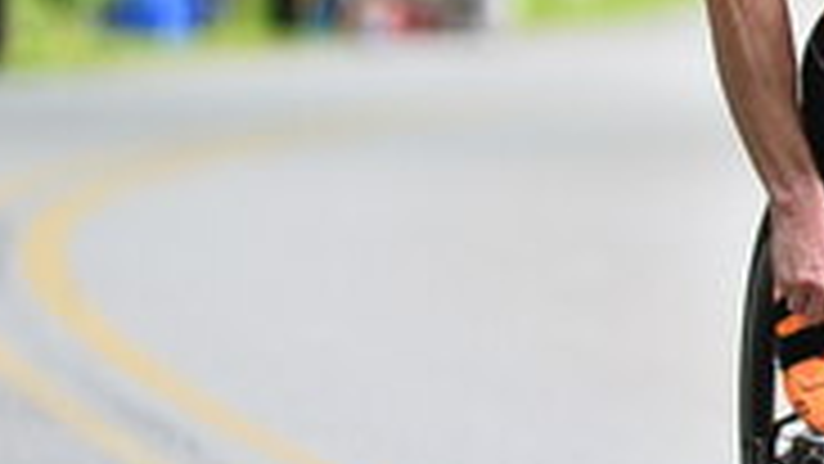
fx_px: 12390
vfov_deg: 2.1
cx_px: 1126
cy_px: 59
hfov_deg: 3.8
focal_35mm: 567
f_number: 2.8
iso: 2000
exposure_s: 1/2000
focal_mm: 180
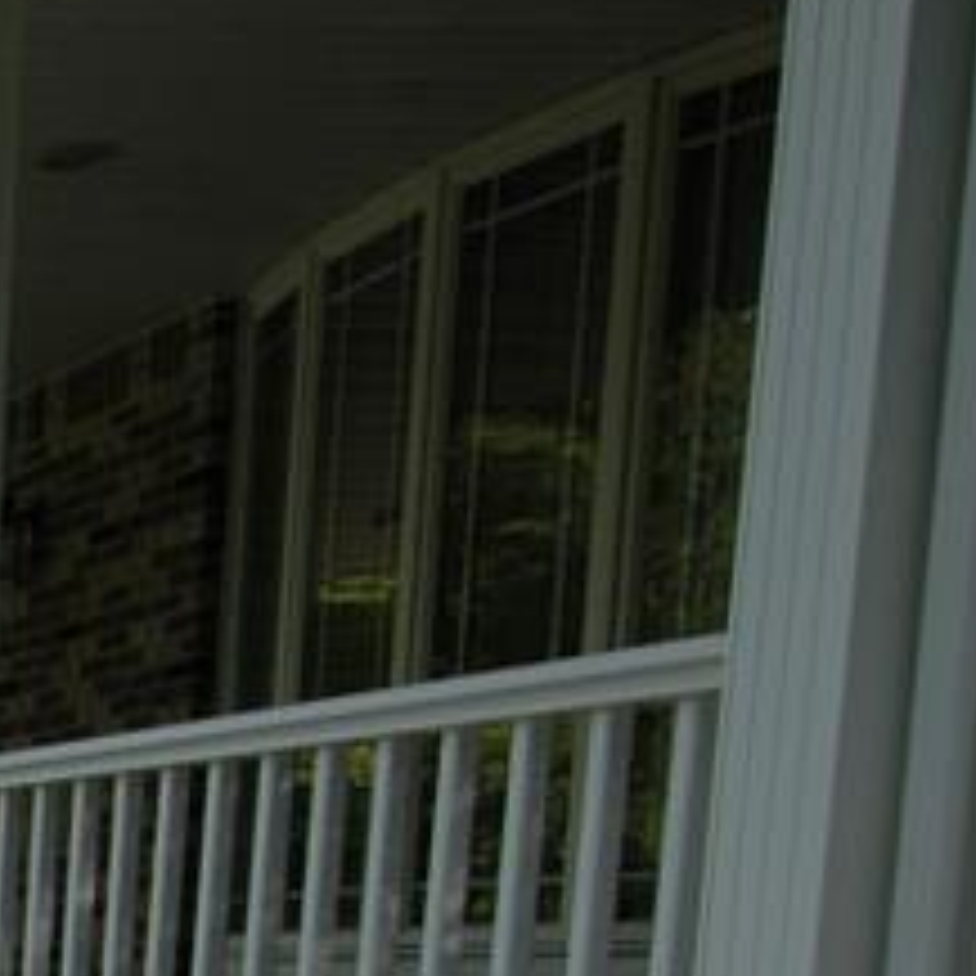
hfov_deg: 16.7
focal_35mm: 78
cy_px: 1318
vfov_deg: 20.1
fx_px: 2488
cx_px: -976
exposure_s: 1/200
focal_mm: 13
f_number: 7.1
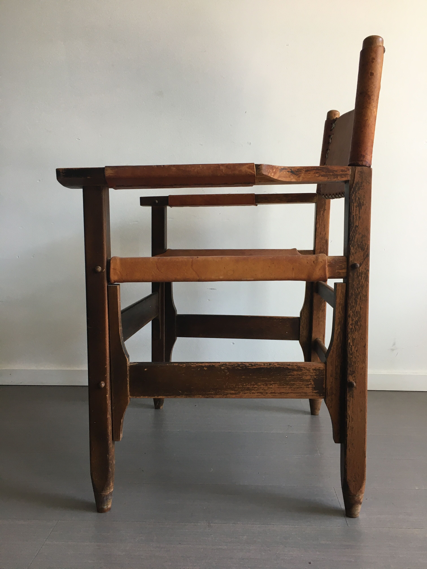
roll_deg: -0.9
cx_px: 214
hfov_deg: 48.2
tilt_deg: -6.9
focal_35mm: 29
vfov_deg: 61.7
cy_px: 284
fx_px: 477
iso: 32
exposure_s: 1/33
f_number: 2.2
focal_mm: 4.15
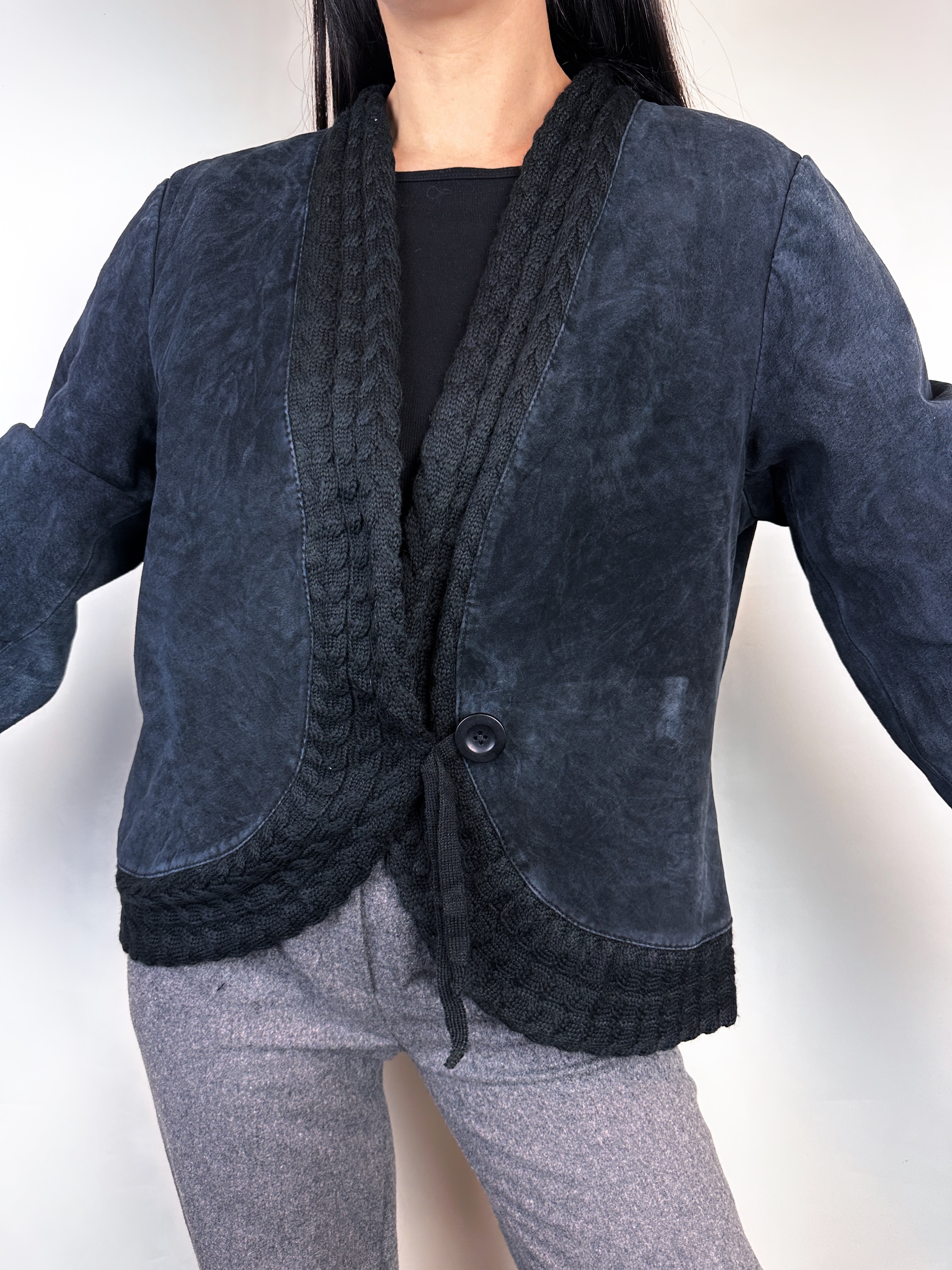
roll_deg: +0.4
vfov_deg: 71.6
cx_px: 476
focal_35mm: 24
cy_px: 635
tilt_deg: -4.4
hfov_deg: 56.8
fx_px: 880
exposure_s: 1/100
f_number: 1.78
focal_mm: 6.86
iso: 100
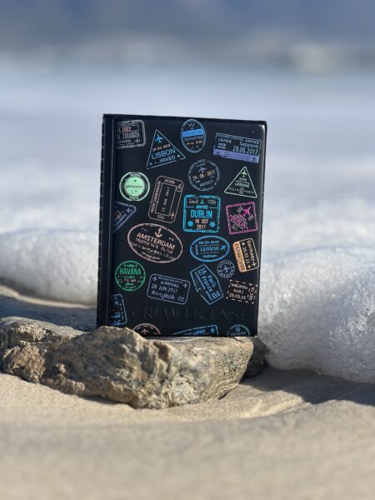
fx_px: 1112
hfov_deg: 19.1
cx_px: 188
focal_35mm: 77
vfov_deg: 25.3
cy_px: 250
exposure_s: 1/449
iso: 32
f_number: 2.8
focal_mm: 9
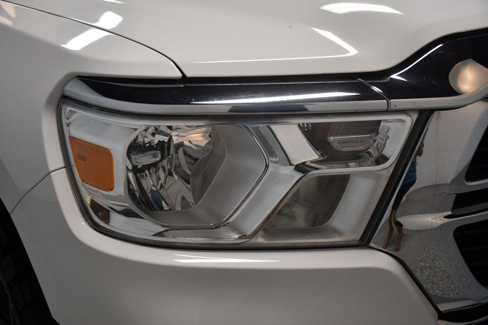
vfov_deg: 29.8
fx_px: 610
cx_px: 244
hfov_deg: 43.6
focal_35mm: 45
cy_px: 162
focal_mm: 30
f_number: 4
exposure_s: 1/125
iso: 800
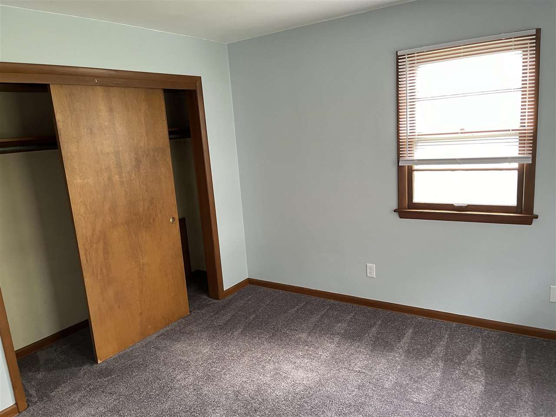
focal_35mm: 26
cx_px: 278
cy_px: 208
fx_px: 418
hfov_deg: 67.3
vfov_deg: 53.1
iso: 200
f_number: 1.6
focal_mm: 5.1
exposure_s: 1/60
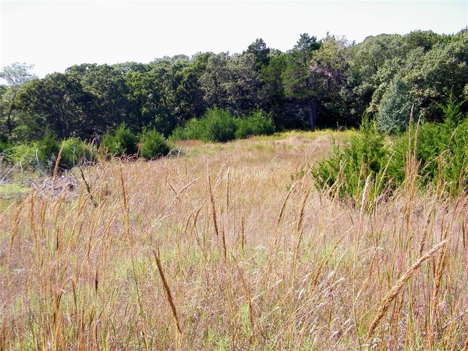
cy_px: 176
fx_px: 500
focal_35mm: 37
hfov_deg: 50.1
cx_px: 234
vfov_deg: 38.7
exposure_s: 1/125
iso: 100
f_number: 7.4
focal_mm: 6.6
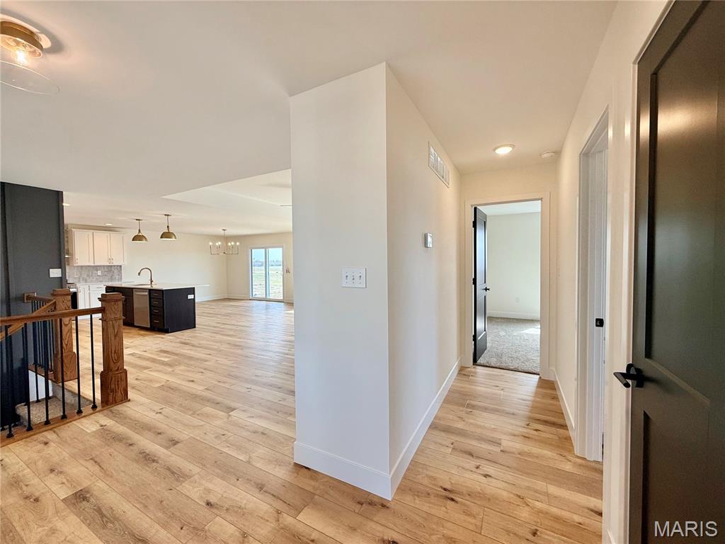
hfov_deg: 102.1
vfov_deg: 85.7
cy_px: 272
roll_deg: +0.6
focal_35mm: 14
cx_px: 362
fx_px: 293
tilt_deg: -1.1
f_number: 2.2
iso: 64
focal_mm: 2.22
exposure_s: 1/171
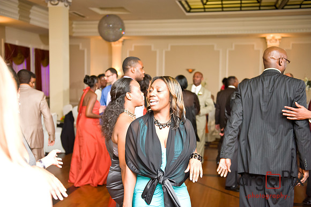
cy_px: 104
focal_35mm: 45
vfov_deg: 29.8
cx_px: 156
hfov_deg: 43.6
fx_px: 389
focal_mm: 45
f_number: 3.2
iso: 3200
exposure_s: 1/125
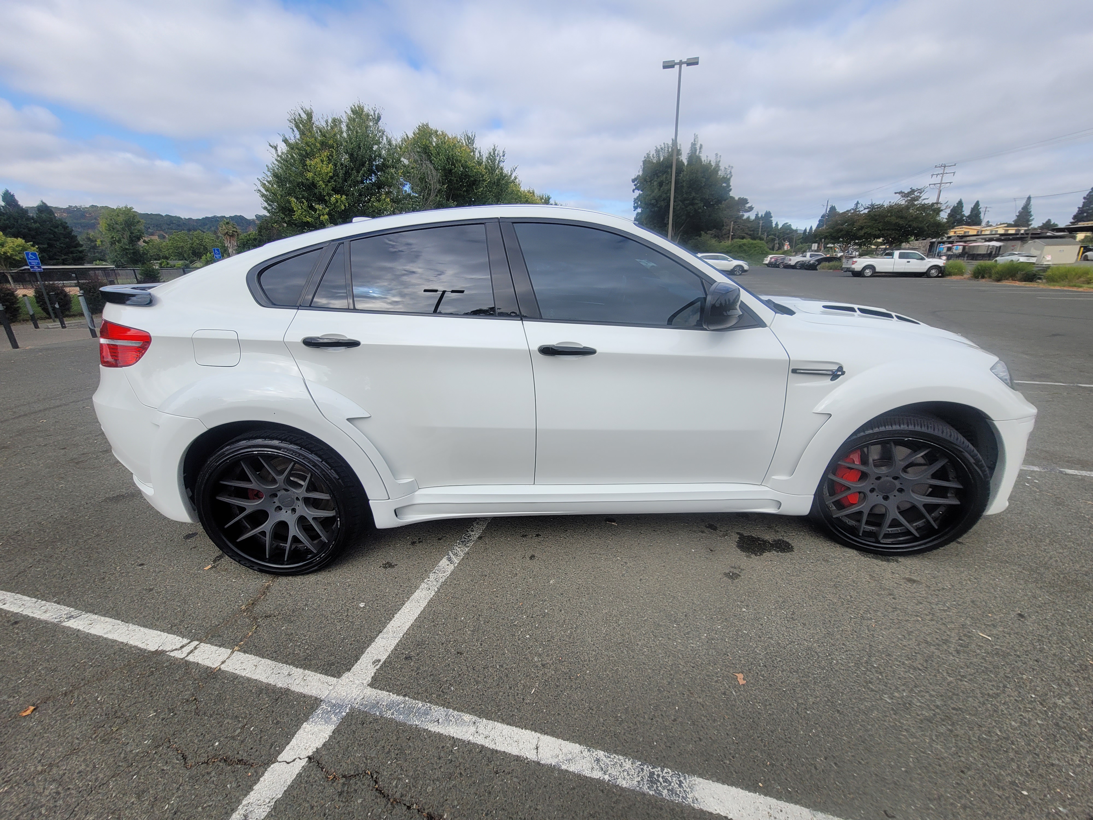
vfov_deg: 89.9
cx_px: 546
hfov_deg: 106.2
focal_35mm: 13
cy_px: 410
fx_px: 410
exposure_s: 1/1376
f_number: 2.2
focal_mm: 2.2
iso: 64
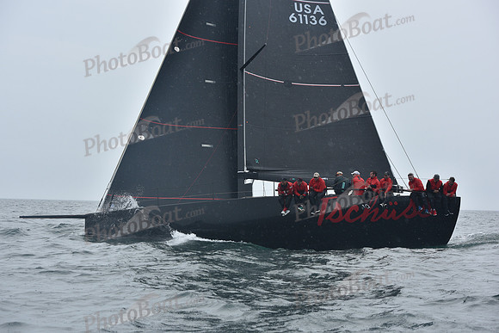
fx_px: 970
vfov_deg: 19.5
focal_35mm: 70
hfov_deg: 28.8
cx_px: 250
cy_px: 166
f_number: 7.1
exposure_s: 1/1000
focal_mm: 70
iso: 320
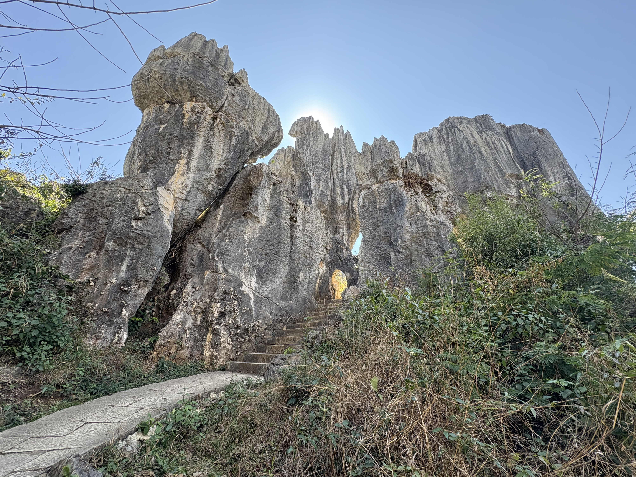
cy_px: 238
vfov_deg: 85.7
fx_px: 257
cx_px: 318
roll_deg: +0.3
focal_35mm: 14
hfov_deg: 102.1
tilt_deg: +25.4
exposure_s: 1/194
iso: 64
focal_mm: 2.22
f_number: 2.2
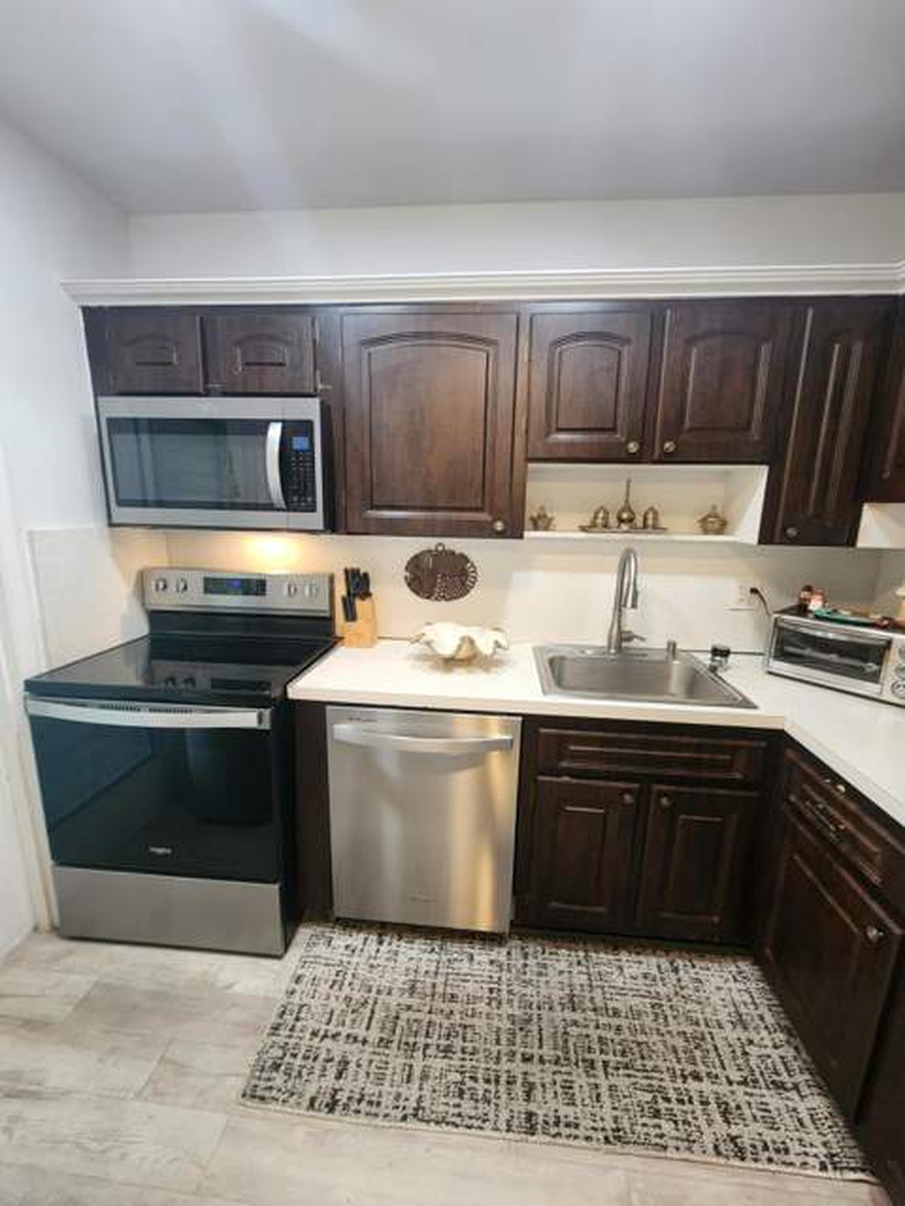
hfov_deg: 89.9
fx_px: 453
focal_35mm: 13
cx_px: 452
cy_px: 603
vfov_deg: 106.2
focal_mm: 2.2
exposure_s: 1/60
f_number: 2.2
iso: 320
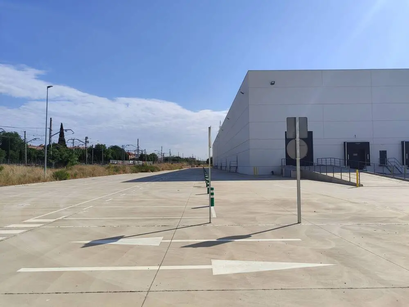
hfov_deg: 69.4
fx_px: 295
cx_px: 204
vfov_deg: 54.9
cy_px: 154
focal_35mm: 25
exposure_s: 1/1367
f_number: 1.89
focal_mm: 5.95
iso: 50
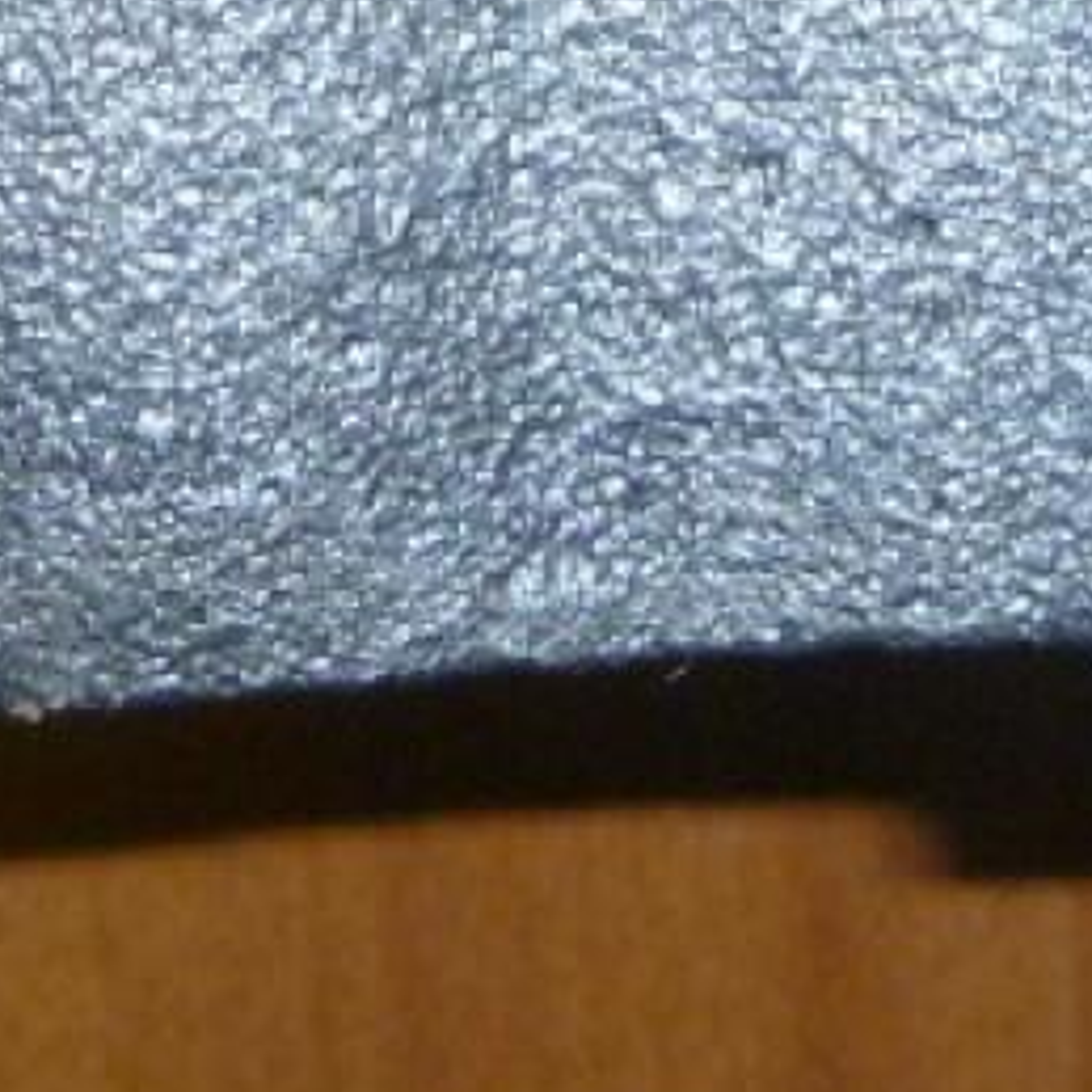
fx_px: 5461
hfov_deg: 11.4
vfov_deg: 10.4
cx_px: 915
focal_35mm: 153
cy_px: -1181
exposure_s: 1/30
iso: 250
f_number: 3.3
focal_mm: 5
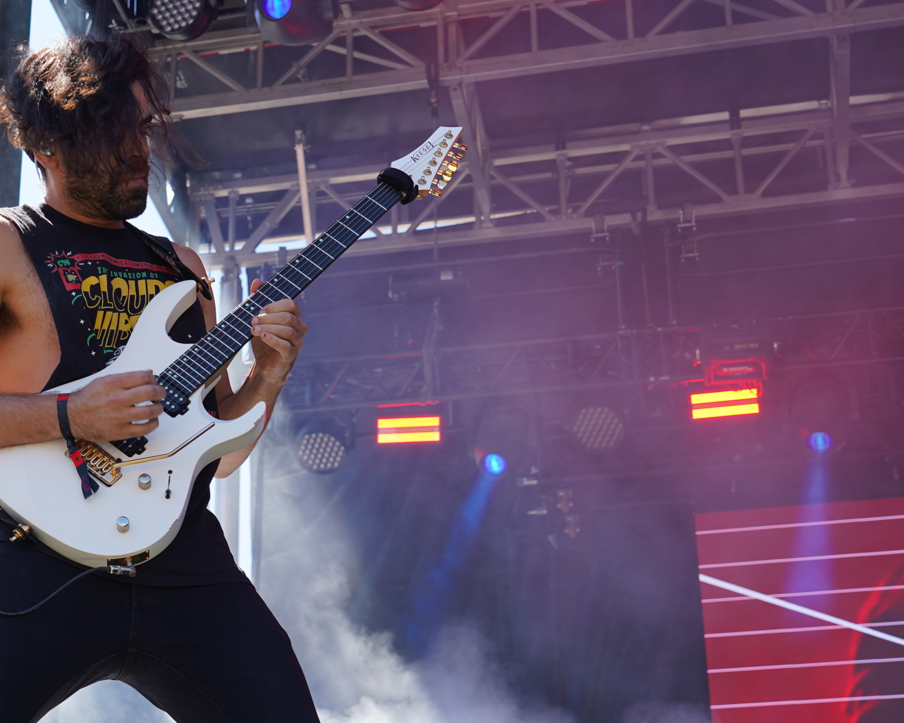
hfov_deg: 24.9
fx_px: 2007
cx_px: 167
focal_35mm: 75
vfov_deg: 20.4
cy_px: 480
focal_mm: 41
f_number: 5.6
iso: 100
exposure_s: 1/125
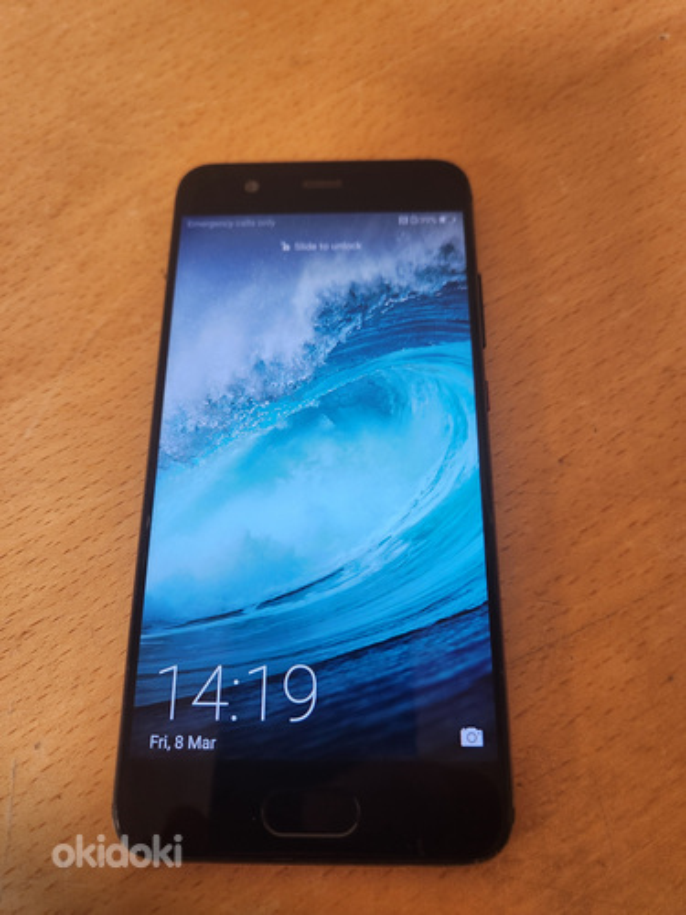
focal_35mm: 23
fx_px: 608
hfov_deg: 58.9
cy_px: 458
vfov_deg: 73.9
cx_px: 343
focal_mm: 5.4
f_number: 1.8
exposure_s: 1/120
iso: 400
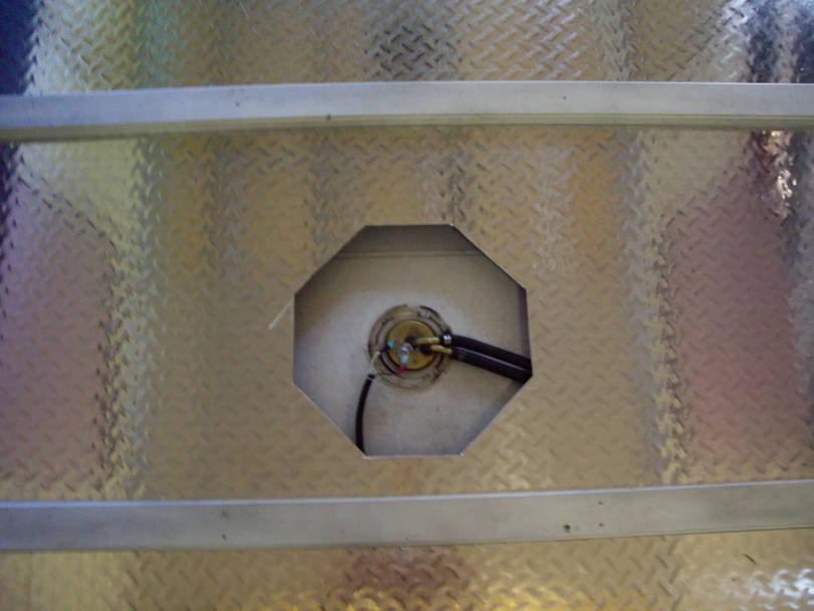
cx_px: 407
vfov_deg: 37.7
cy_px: 306
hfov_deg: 49.0
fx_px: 894
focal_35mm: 38
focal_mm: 6.2
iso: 200
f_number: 2.7
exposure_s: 1/8
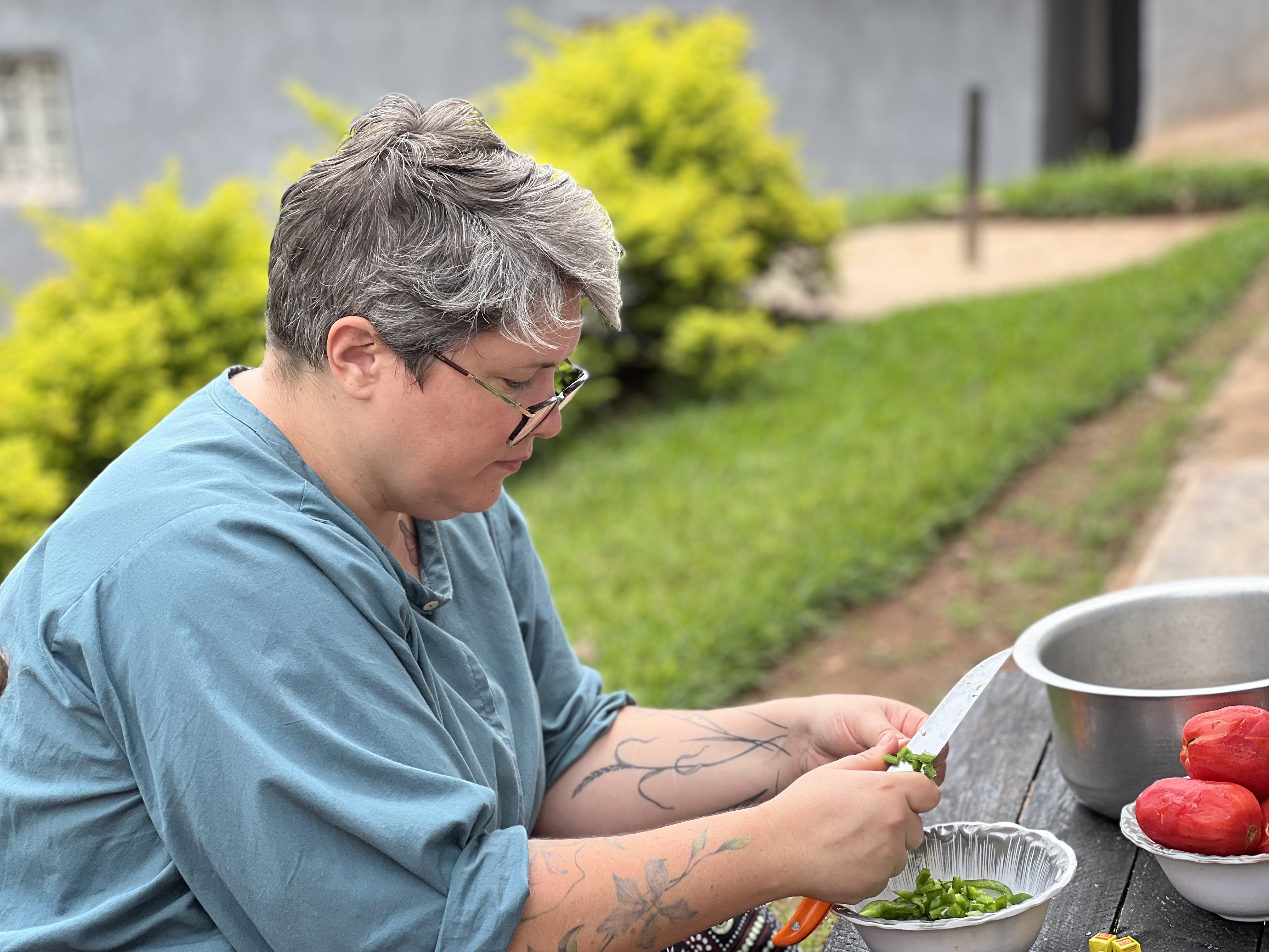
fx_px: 2823
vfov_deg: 19.1
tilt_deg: -13.1
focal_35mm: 77
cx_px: 634
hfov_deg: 25.3
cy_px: 476
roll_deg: +2.4
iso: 32
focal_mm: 9
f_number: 2.8
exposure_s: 1/155
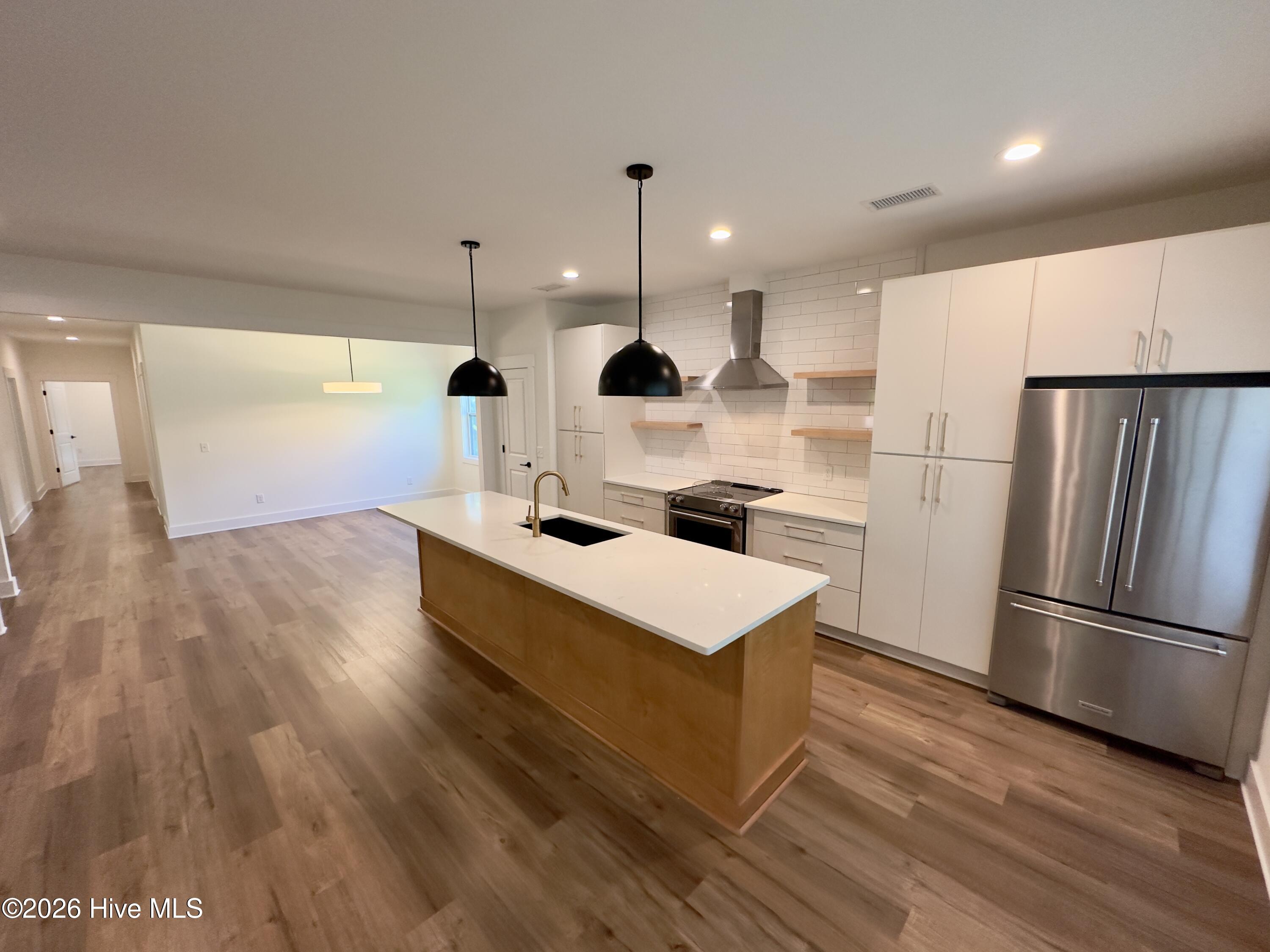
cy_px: 476
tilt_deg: -8.6
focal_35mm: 14
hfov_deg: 102.1
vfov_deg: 85.7
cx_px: 635
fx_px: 514
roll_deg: +0.0
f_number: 2.2
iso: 250
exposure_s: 1/120
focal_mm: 2.22
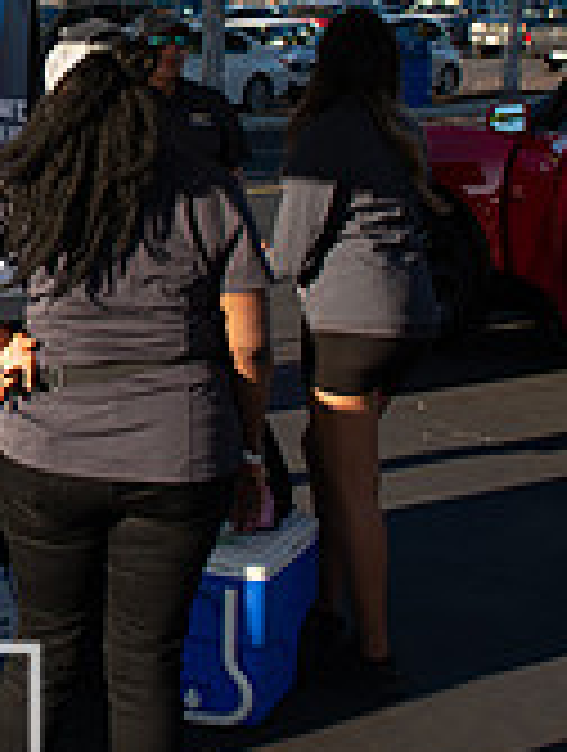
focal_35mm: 80
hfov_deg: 16.8
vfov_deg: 23.5
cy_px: 29
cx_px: -279
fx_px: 1741
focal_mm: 24
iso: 200
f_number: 4.5
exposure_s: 1/1000
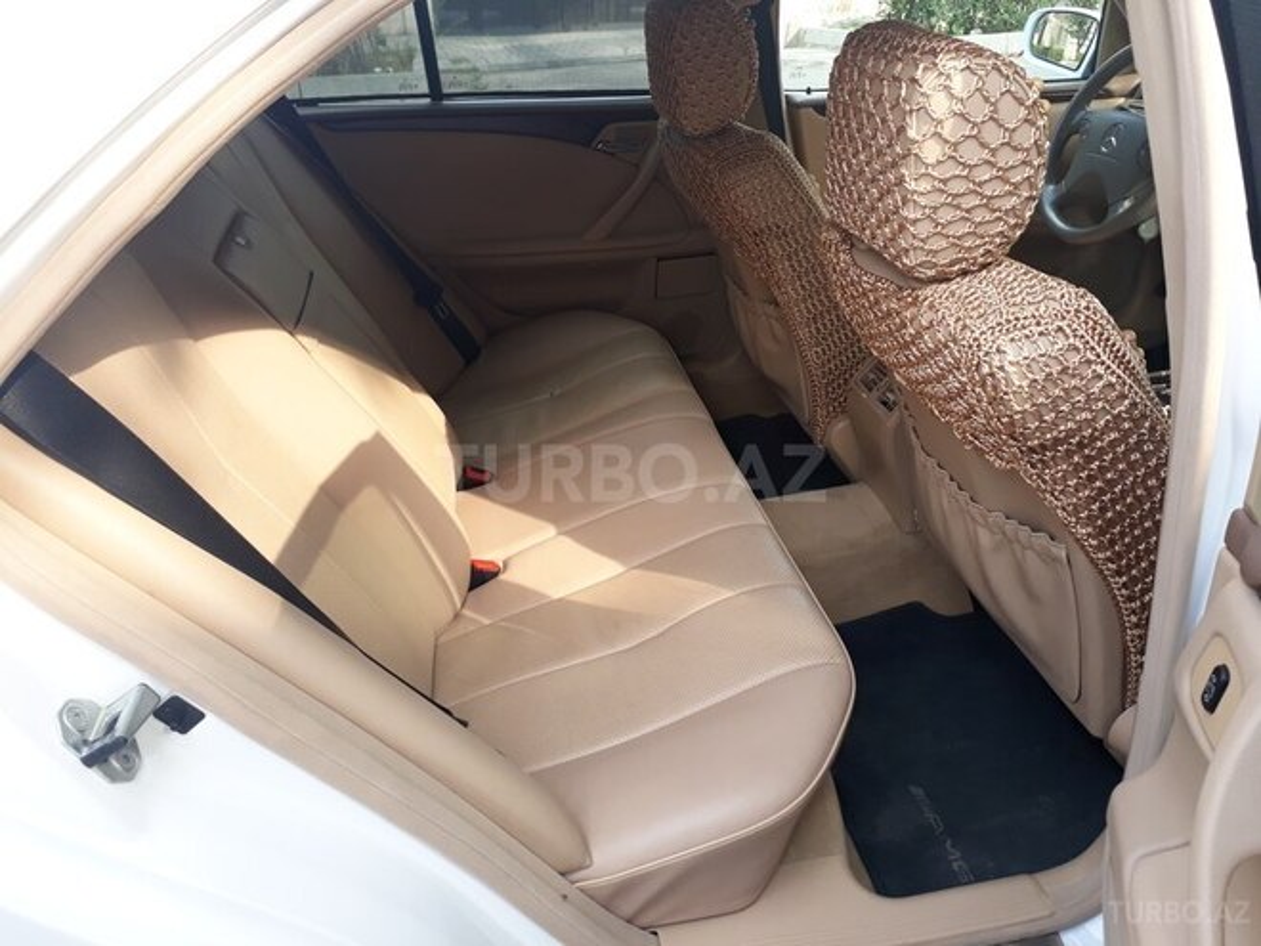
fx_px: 984
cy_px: 473
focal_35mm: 27
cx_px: 630
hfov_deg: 65.3
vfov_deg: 51.4
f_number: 1.9
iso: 40
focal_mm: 3.6
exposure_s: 1/120
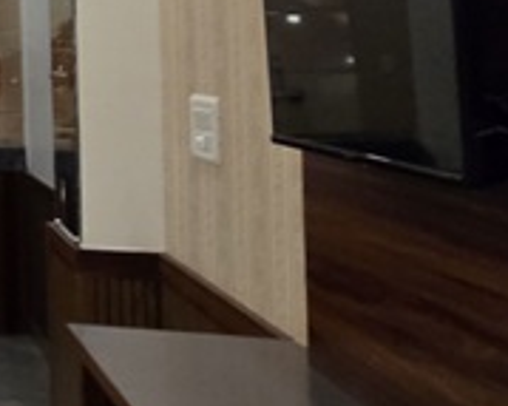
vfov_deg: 21.1
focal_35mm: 71
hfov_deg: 15.4
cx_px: -692
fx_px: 1067
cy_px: 48
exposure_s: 1/50
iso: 160
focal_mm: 2.2
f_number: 2.2
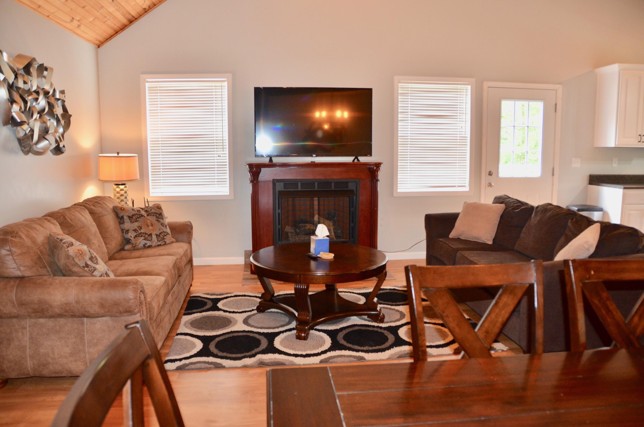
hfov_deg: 67.5
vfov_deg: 47.7
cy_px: 214
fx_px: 482
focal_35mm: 27
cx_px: 322
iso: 800
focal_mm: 18
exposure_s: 1/60
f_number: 3.5
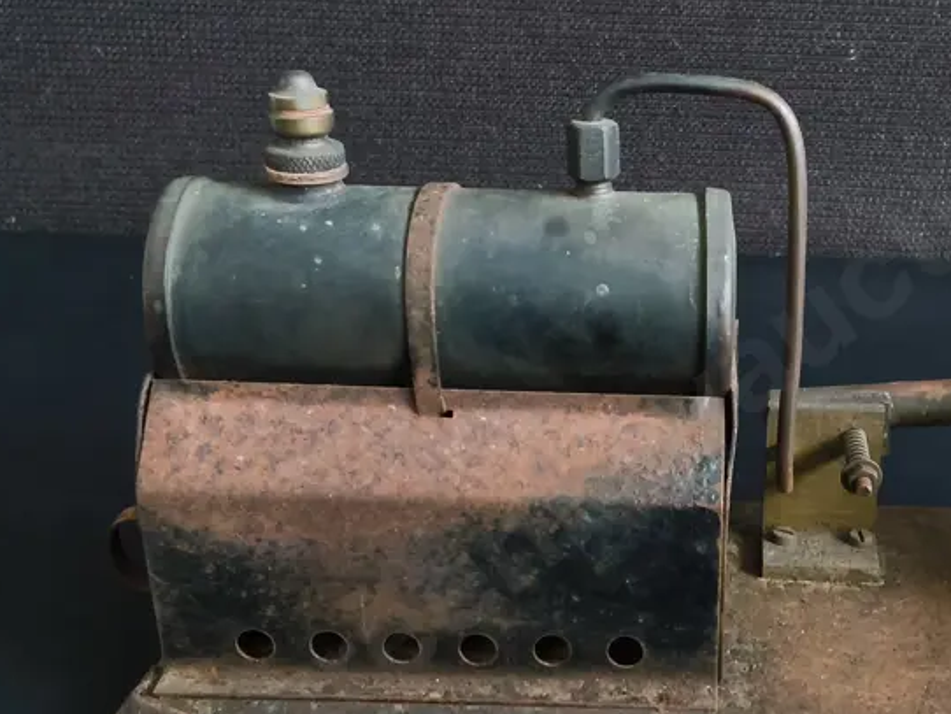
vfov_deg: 28.6
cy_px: 405
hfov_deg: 36.6
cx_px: 711
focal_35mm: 51
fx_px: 1402
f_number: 2
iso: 320
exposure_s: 1/100
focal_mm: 2.87
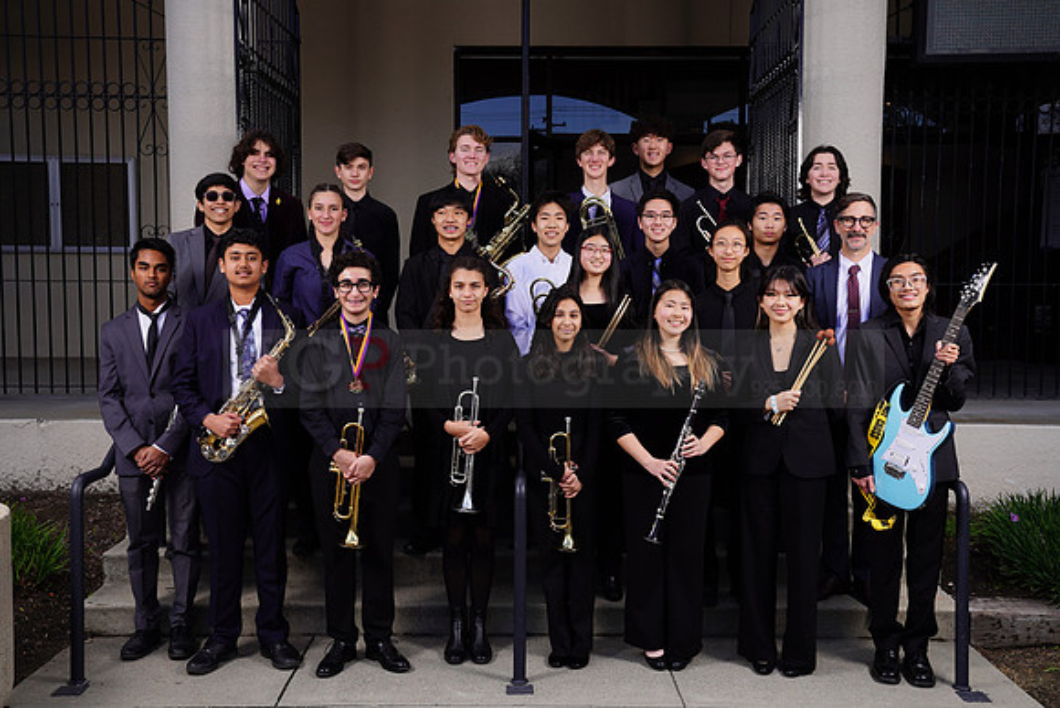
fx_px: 1119
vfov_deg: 35.1
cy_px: 354
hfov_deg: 50.7
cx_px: 530
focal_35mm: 38
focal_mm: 38
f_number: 8
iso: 100
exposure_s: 1/200
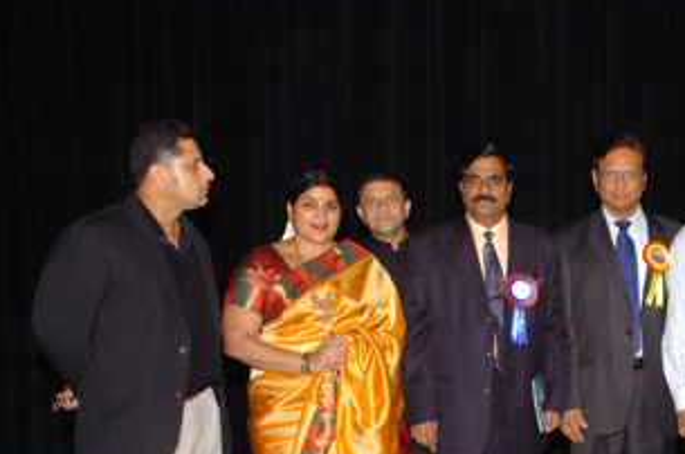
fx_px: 1063
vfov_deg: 23.6
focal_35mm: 56
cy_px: 385
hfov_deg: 34.3
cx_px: 579
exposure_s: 1/60
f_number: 4
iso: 400
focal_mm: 19
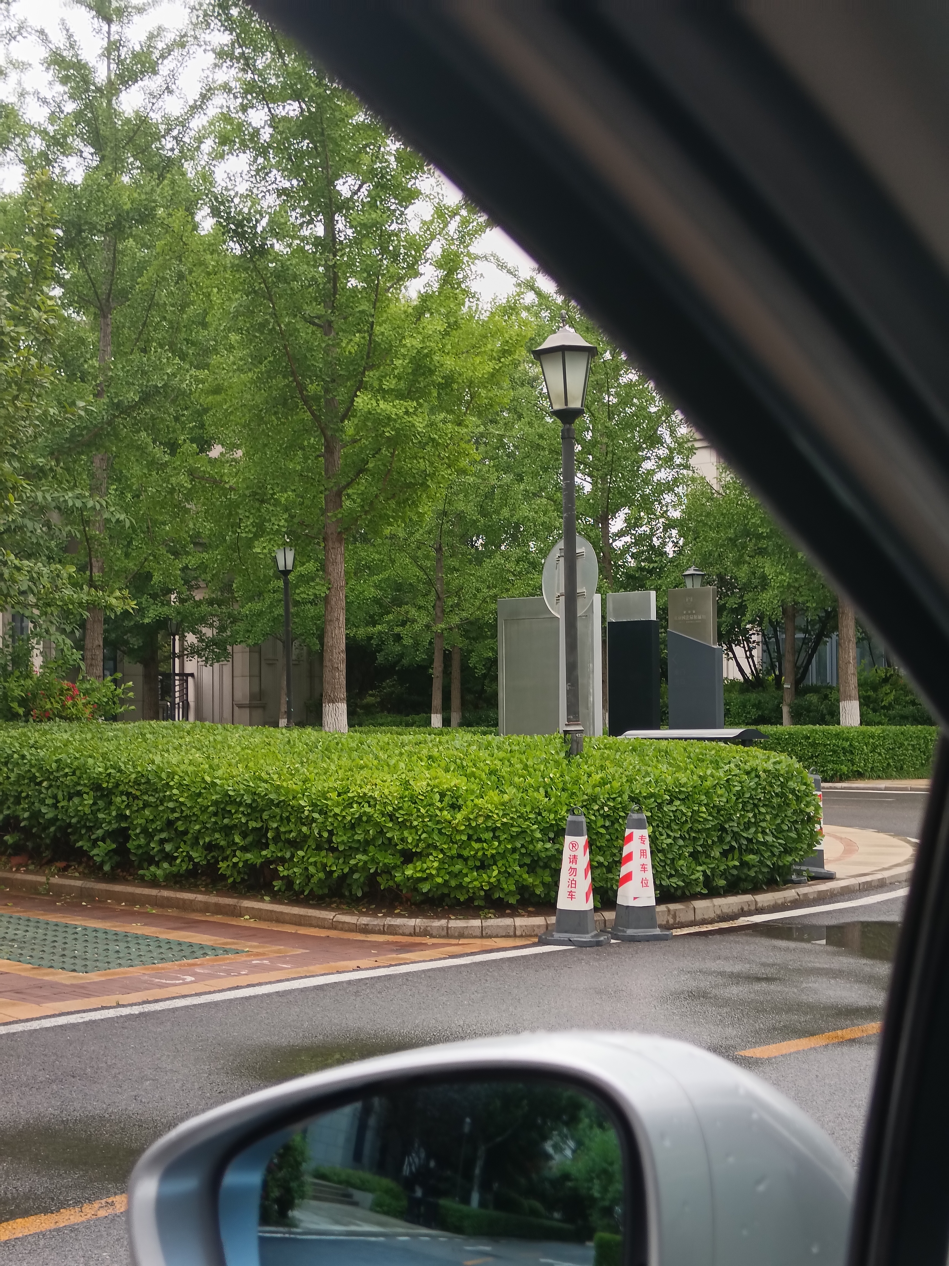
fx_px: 1901
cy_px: 633
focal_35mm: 52
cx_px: 474
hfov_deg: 28.0
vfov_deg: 36.8
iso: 156
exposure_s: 1/50
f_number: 1.8
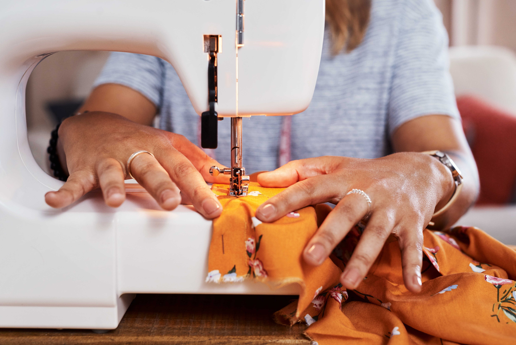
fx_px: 717
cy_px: 172
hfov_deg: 39.6
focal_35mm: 50
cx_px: 258
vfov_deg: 27.0
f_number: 4.5
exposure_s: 1/200
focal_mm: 50
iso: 640
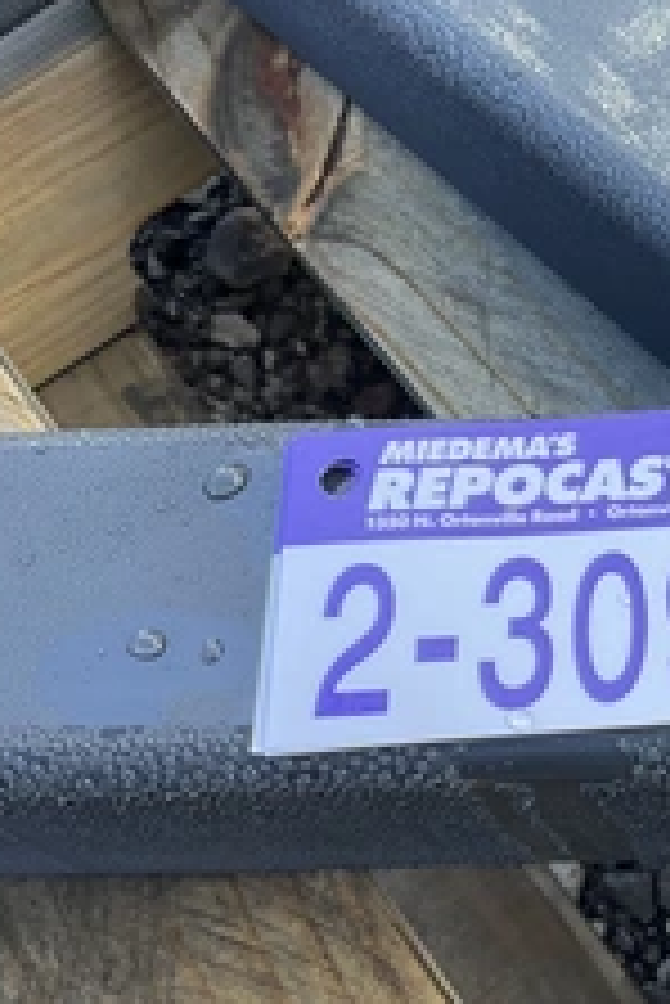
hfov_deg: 22.8
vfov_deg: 36.7
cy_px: 590
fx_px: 1505
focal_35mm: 54
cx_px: 832
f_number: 1.8
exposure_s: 1/122
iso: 25
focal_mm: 3
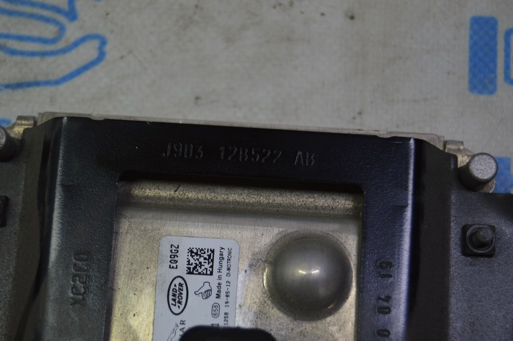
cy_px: 170
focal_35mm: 82
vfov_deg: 16.5
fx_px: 1175
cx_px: 256
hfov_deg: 24.6
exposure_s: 1/60
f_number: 5.6
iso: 500
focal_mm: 55
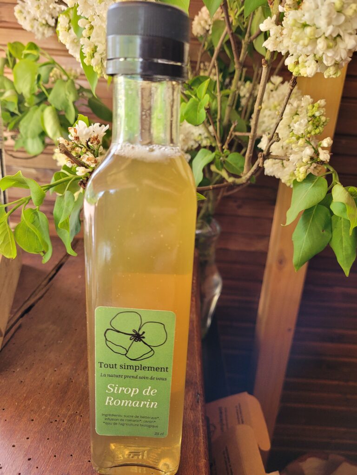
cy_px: 238
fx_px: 358
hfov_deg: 53.1
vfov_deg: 67.3
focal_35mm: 26
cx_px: 178
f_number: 1.8
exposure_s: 1/100
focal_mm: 5.4
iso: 250
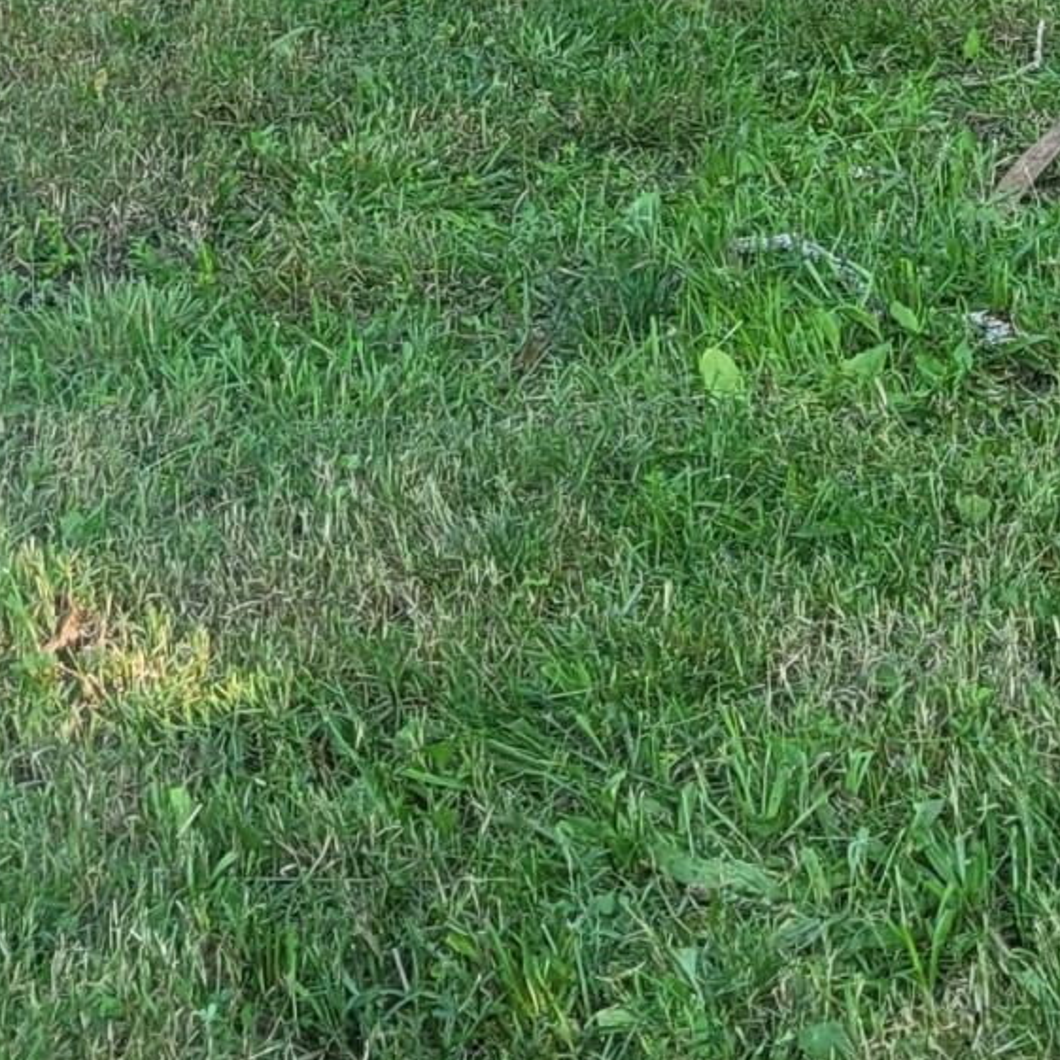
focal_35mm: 123
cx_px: 1241
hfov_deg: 13.8
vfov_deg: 13.5
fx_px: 4261
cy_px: -433
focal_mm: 5.4
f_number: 1.8
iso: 40
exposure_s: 1/263
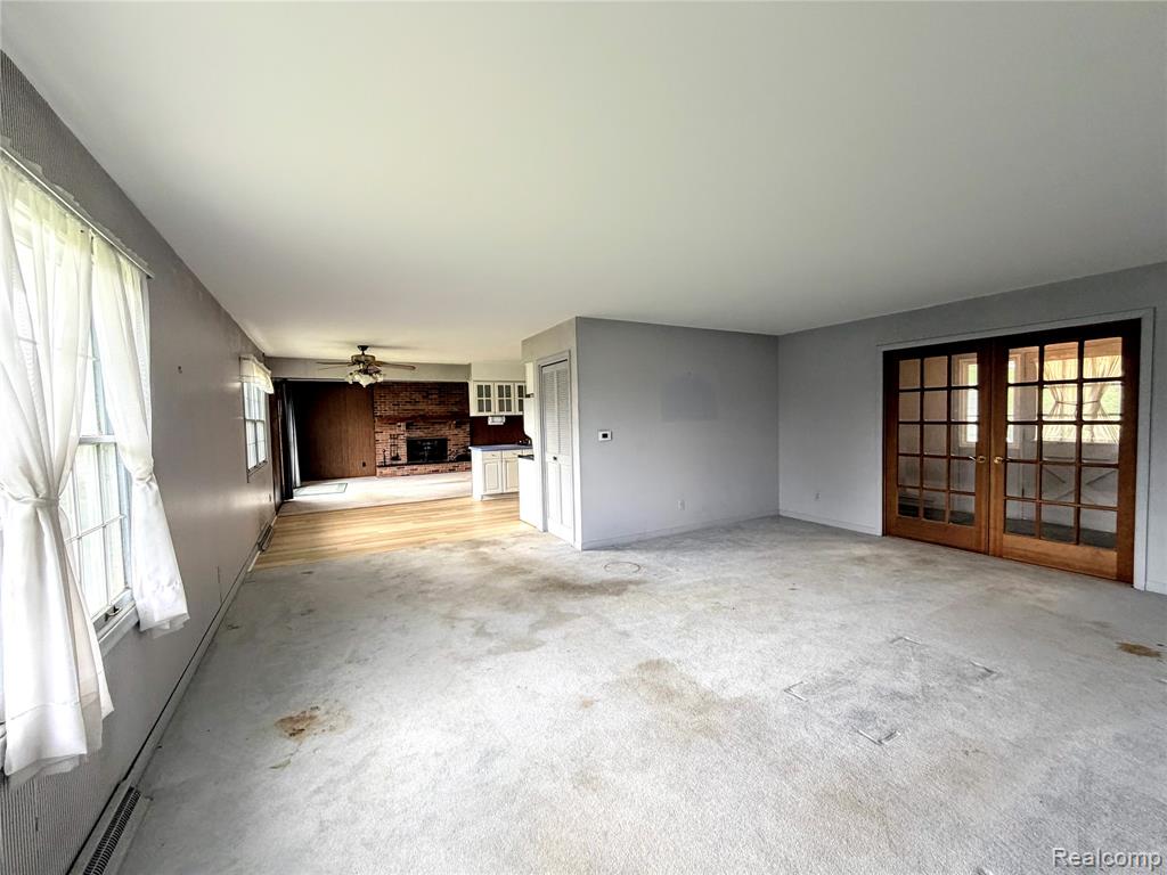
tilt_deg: -2.7
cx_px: 584
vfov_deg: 85.7
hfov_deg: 102.1
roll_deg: +1.7
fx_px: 472
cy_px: 438
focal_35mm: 14
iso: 125
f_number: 2.2
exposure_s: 1/121
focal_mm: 2.22
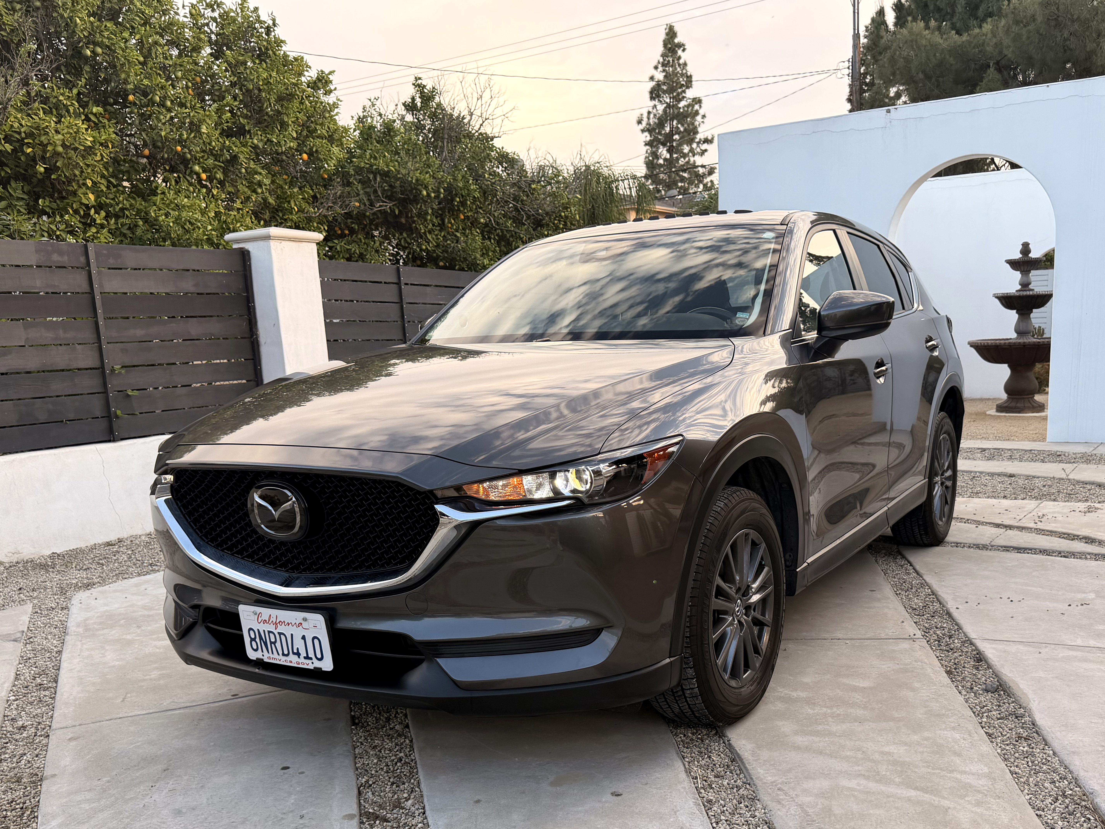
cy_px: 414
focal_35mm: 24
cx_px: 552
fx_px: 766
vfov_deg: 56.8
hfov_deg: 71.6
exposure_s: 1/589
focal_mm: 6.76
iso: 80
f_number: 1.78
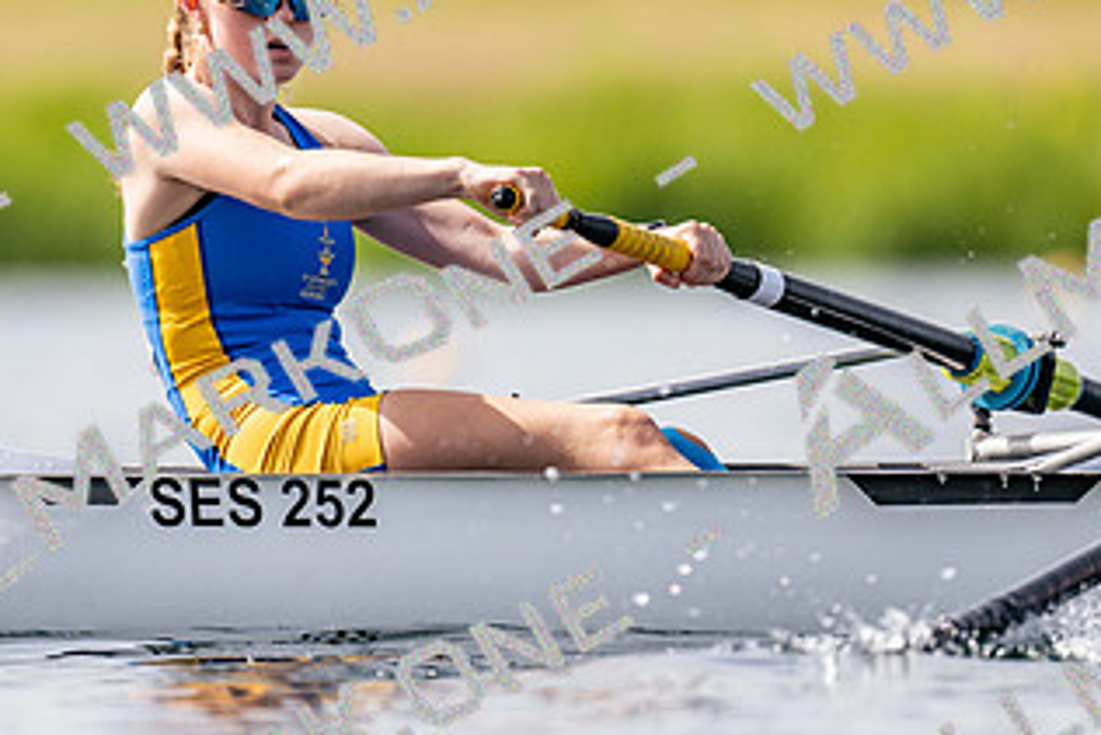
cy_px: 190
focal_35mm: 1102
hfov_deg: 1.9
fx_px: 33717
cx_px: 498
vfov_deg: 1.2
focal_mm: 600
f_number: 4
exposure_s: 1/2500
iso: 200
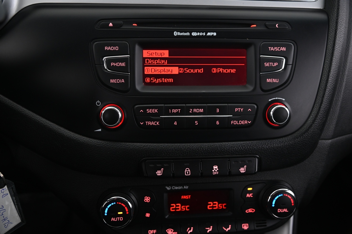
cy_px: 117
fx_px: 371
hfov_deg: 50.7
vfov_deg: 35.0
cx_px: 176
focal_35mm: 38
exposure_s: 1/13
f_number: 4
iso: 2000
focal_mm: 38
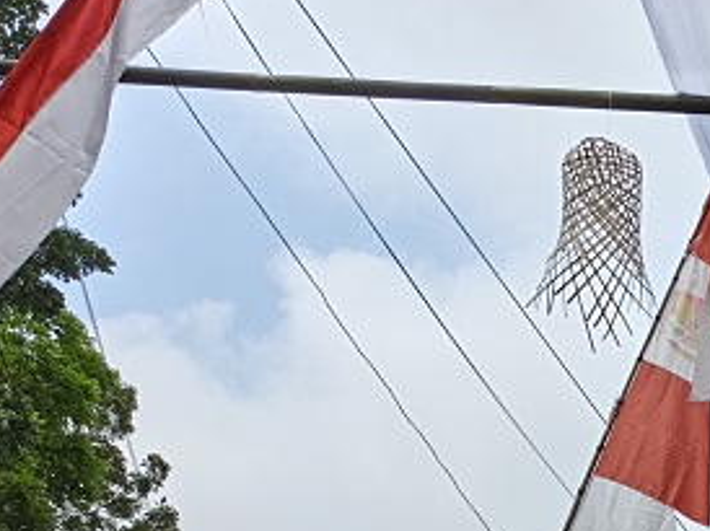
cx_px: 1127
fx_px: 1721
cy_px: 813
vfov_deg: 16.0
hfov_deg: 19.6
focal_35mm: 84
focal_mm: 5.56
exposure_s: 1/755
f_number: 1.8
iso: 53
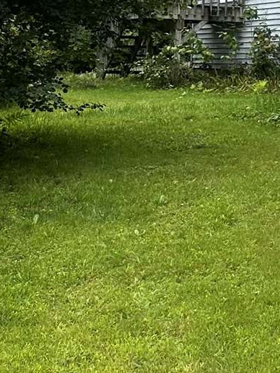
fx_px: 1154
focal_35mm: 107
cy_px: 32
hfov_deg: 12.7
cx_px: 493
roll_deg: -3.2
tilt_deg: +1.9
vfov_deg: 18.1
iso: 80
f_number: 1.78
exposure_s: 1/1393
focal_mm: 6.86
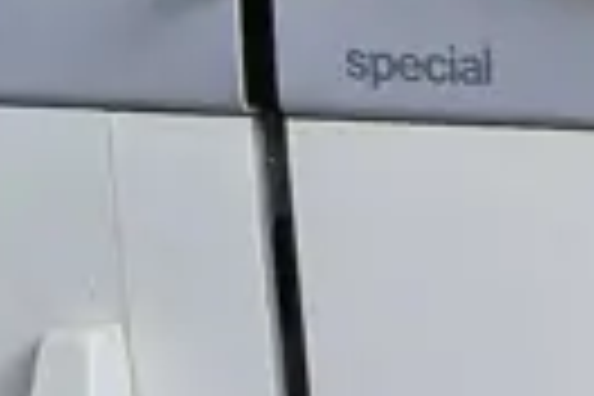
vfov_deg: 6.1
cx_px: 1472
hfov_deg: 8.5
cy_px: 855
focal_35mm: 218
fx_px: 3597
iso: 64
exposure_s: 1/100
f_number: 2
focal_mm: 2.87
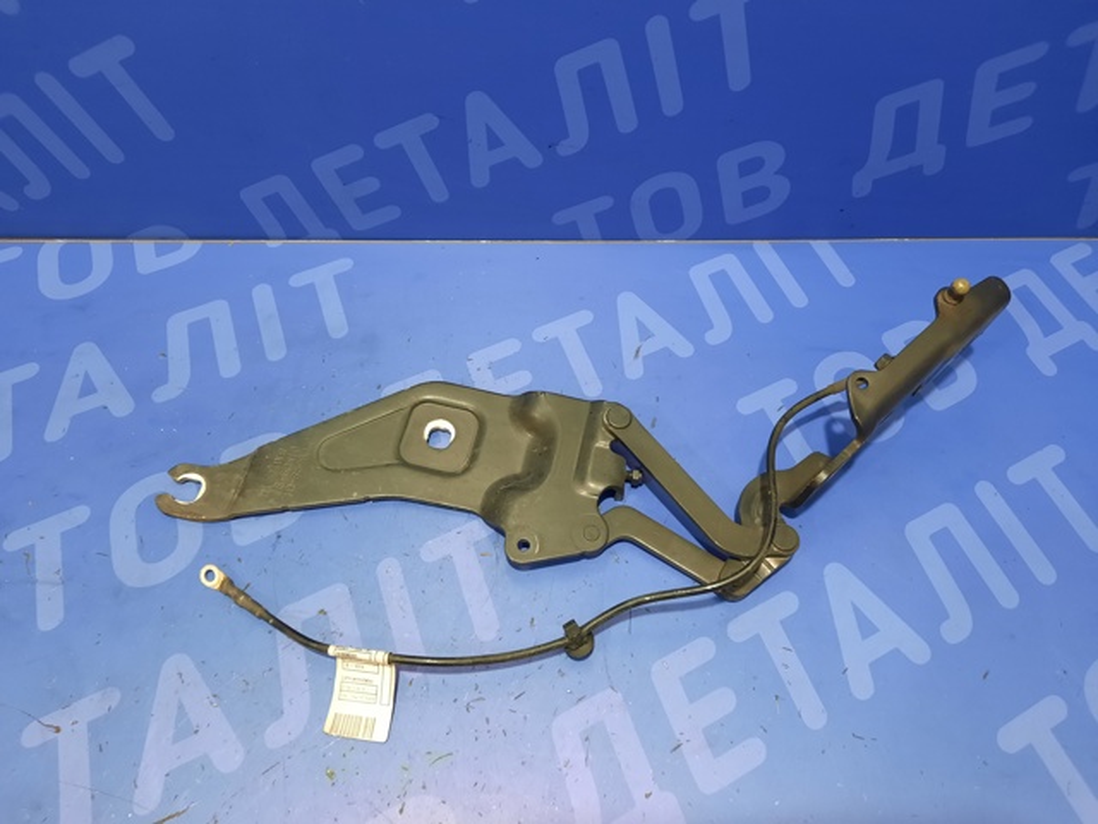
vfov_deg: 54.9
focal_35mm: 25
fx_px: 793
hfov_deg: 69.4
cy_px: 412
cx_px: 549
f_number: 2
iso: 400
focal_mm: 4.6
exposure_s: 1/30
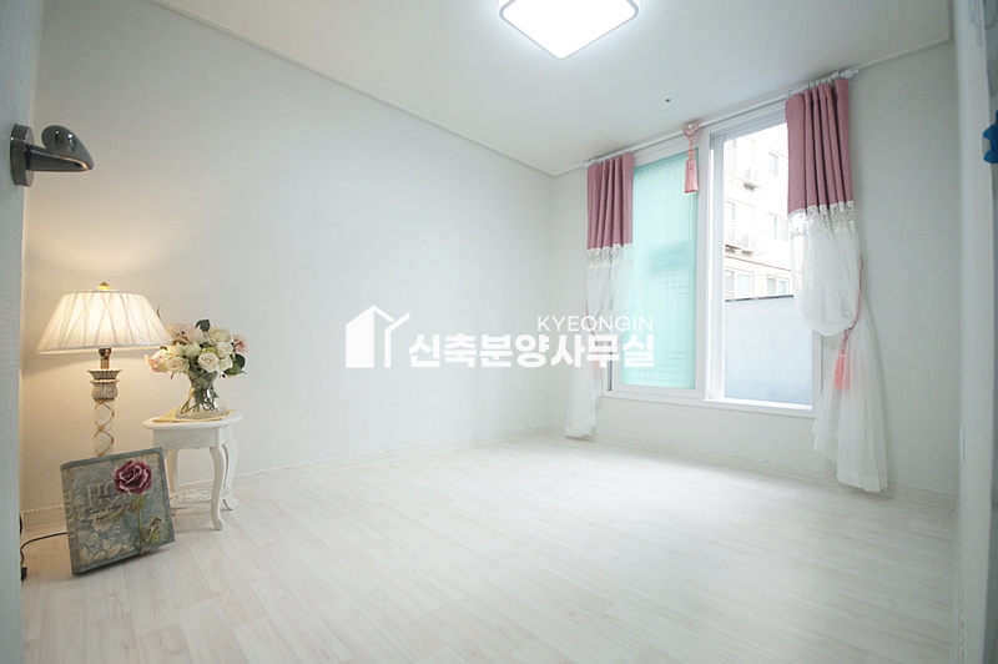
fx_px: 415
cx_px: 499
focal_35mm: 15
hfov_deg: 100.4
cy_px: 332
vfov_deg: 77.2
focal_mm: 10
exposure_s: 1/125
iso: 800
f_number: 4
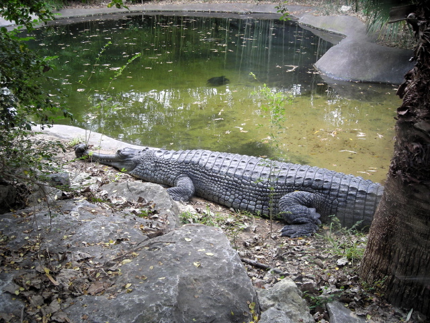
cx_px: 215
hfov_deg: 49.0
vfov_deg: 37.7
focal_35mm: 38
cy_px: 162
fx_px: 472
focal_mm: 6.3
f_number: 3.2
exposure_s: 1/30.1
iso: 59
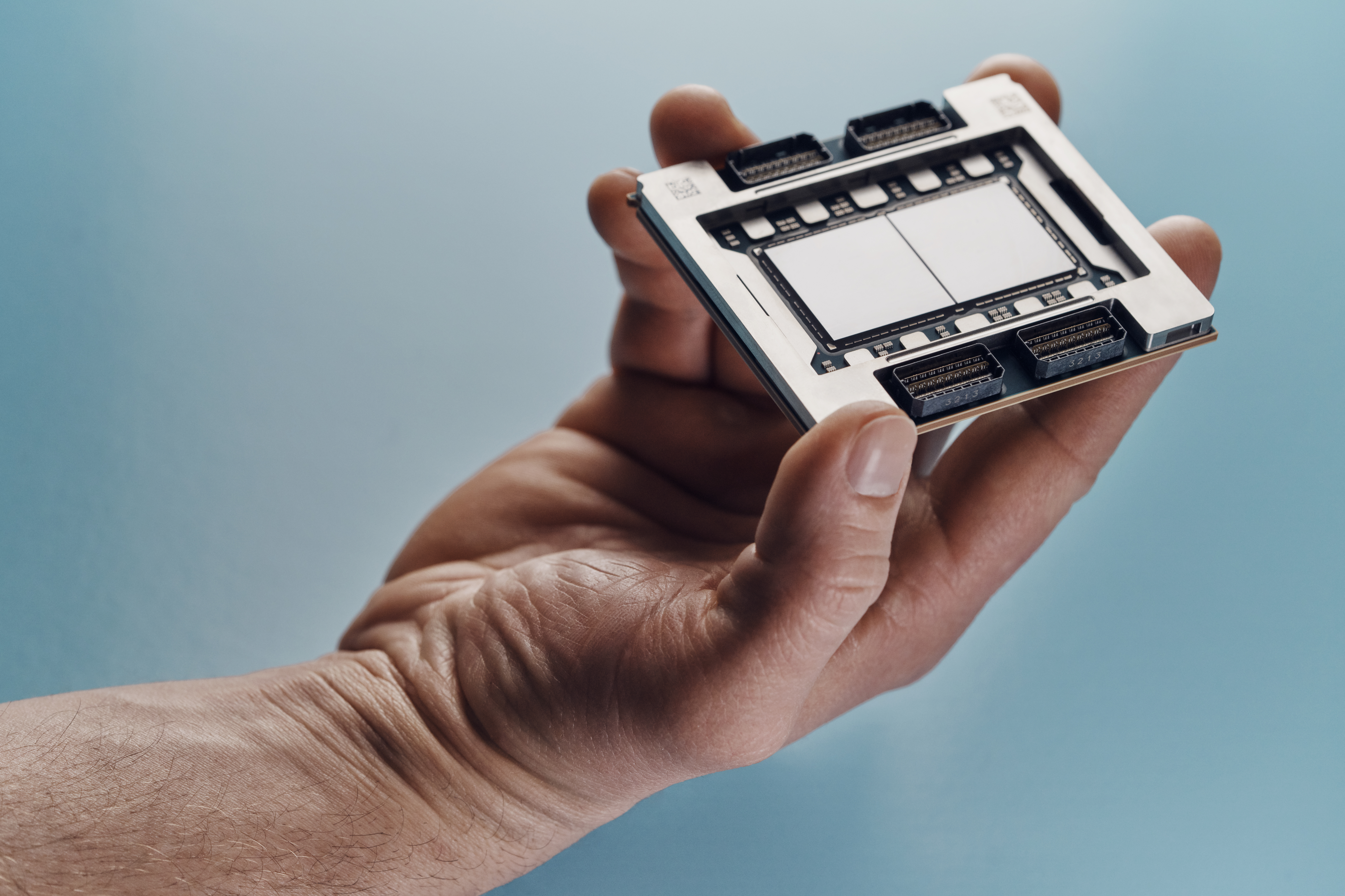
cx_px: 672
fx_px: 3362
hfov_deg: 22.6
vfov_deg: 15.2
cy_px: 448
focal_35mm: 90
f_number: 5.6
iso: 800
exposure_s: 1/640
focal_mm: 90
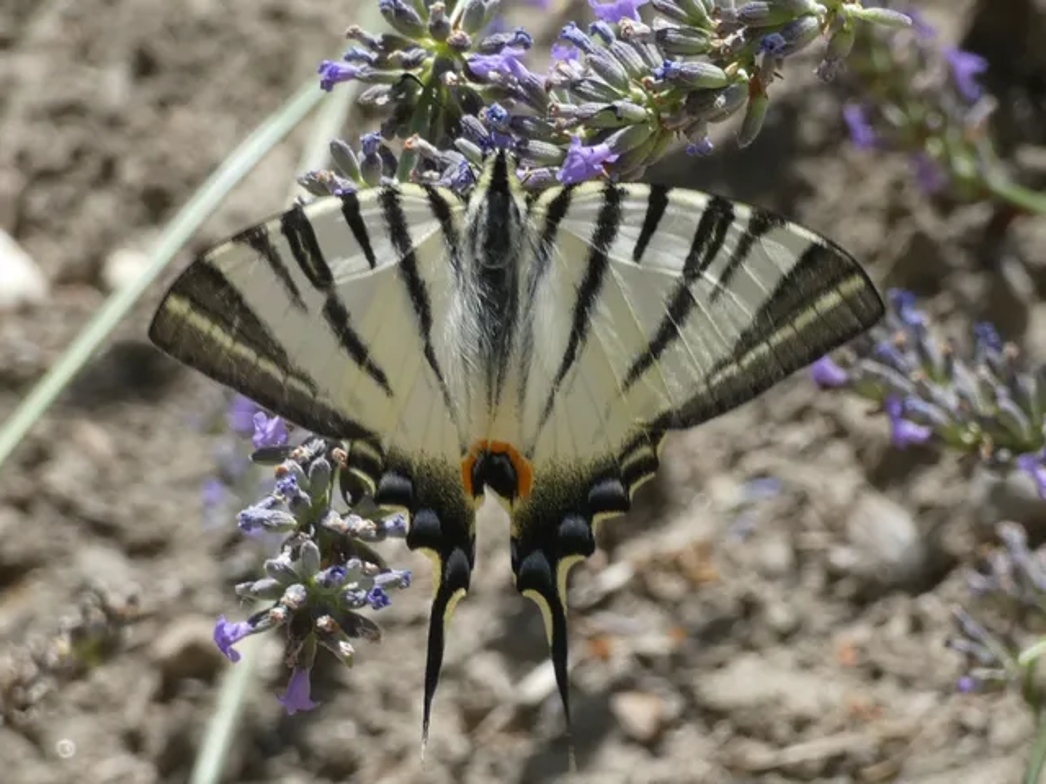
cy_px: 392
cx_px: 523
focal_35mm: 217
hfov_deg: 9.1
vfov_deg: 6.8
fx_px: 6557
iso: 80
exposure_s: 1/200
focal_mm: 38.9
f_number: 5.5
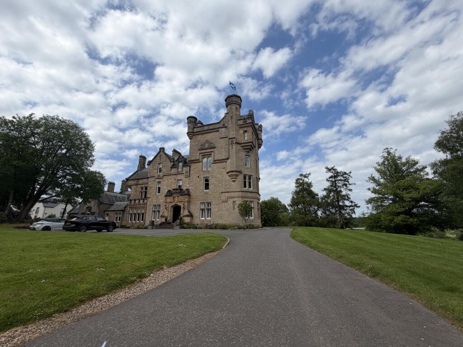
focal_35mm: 14
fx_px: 187
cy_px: 174
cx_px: 232
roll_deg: +0.8
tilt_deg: +18.4
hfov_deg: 102.1
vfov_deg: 85.7
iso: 20
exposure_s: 1/1145
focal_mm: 2.22
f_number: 2.2
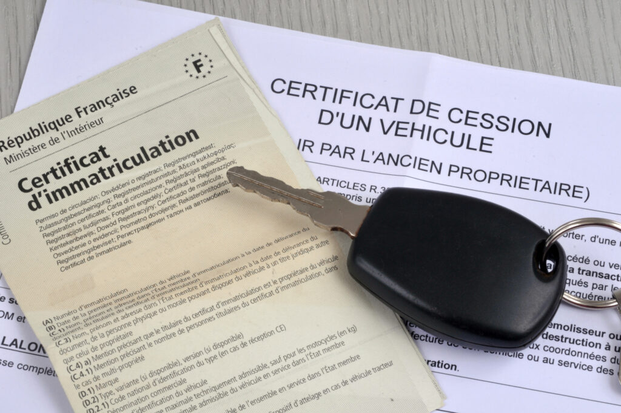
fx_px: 1551
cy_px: 206
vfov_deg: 15.1
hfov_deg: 22.6
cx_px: 310
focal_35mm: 90
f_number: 36
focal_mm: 60
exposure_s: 1/100
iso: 200
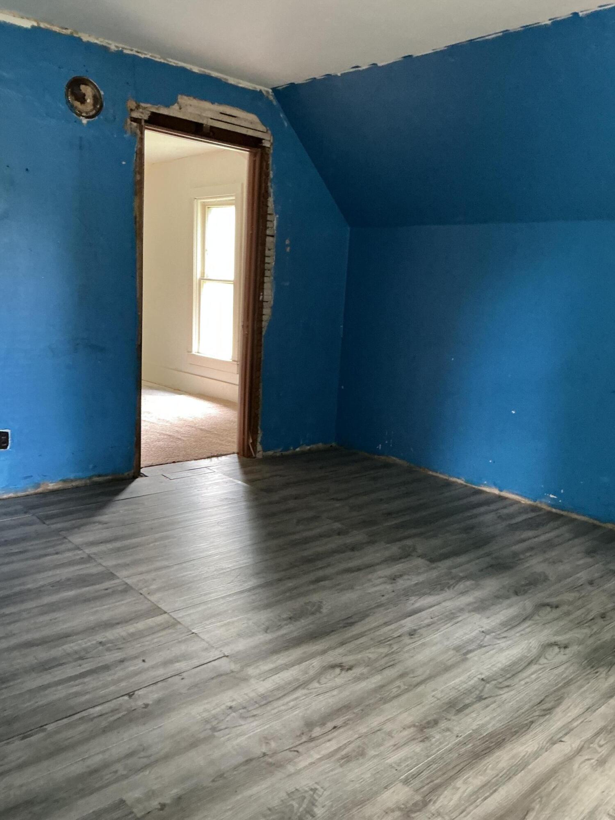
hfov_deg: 48.2
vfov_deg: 61.7
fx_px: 687
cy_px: 410
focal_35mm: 29
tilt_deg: -11.5
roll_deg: -4.1
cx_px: 308
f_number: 1.8
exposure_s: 1/30
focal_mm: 3
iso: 320
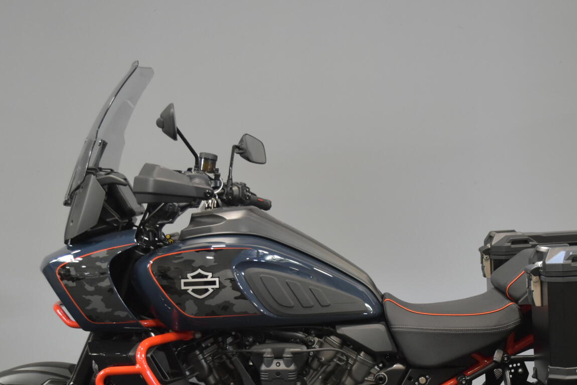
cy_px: 310
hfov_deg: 29.5
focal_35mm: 68
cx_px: 374
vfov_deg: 19.8
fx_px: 1090
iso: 1600
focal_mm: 26
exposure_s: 1/30
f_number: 4.2
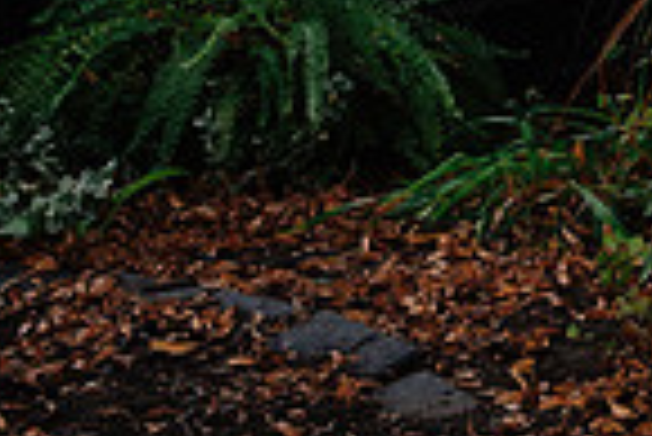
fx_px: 2248
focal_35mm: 124
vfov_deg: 10.4
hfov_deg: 14.5
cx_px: 1165
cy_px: -366
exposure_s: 1/160
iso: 800
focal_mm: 20.9
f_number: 4
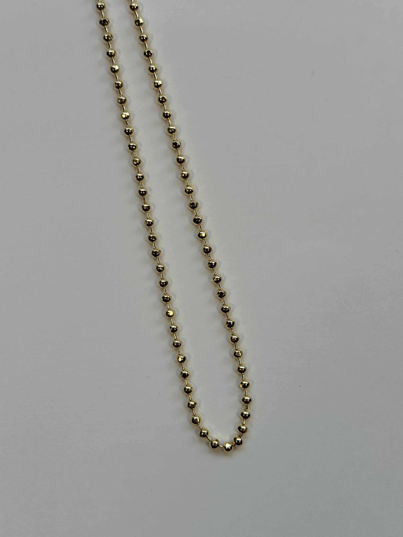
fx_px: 745
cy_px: 268
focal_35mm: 48
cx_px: 202
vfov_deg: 39.7
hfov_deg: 30.3
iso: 64
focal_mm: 6.76
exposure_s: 1/386
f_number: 1.78
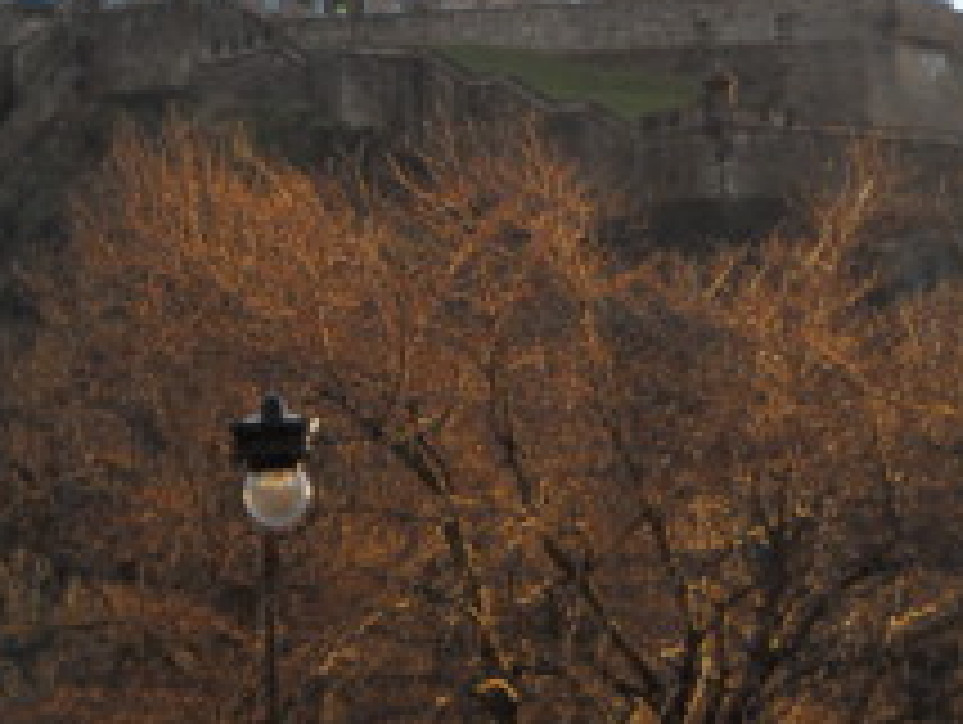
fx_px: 2813
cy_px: 126
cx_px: 238
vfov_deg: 14.6
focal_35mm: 101
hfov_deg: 19.3
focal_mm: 7.88
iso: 64
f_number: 3.3
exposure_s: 1/209
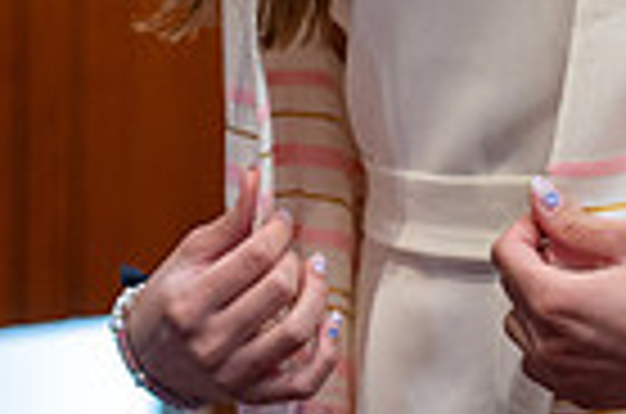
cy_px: -387
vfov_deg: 5.9
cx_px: 595
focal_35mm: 228
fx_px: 3956
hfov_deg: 9.0
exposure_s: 1/800
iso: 1600
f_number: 2.2
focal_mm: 50
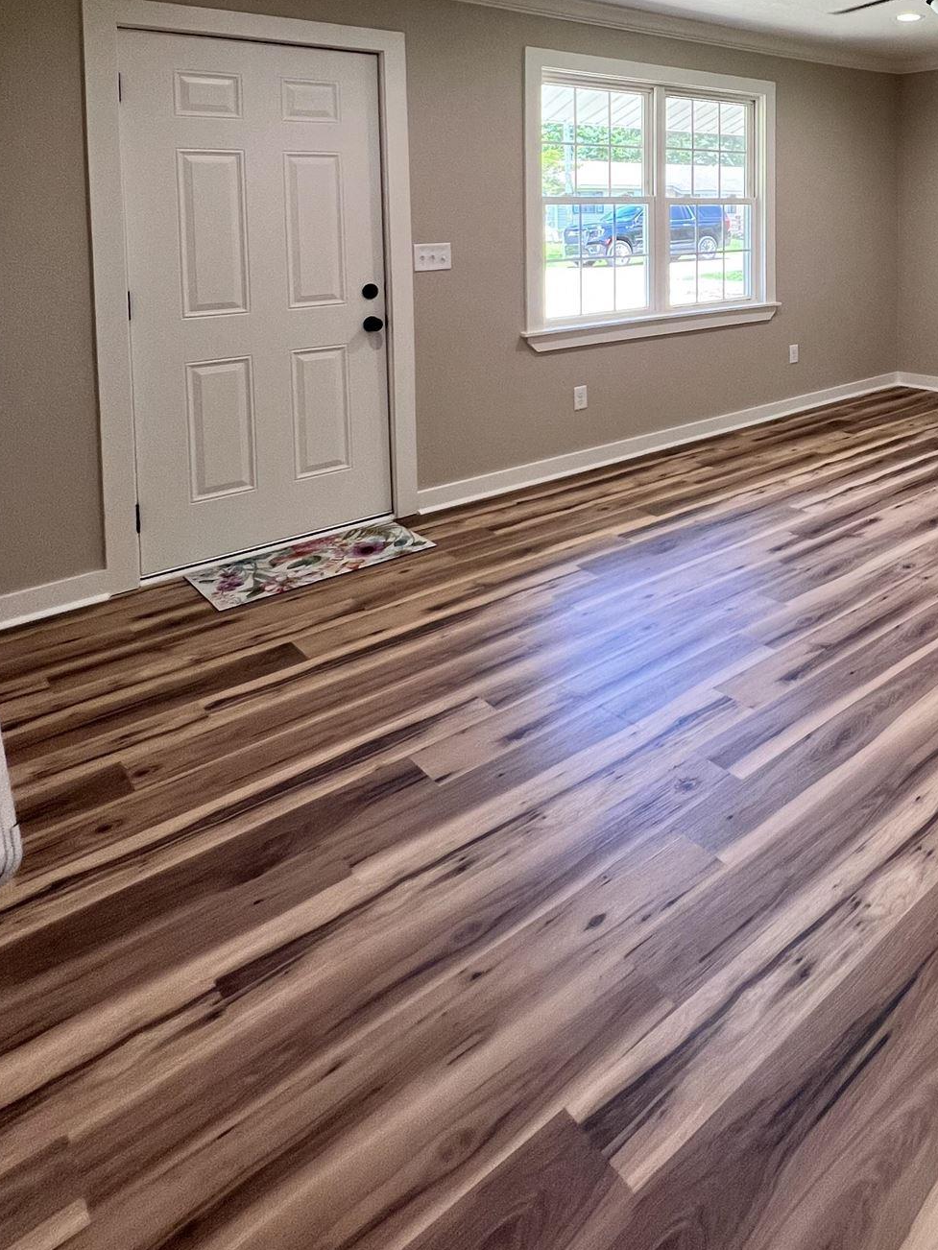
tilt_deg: -2.2
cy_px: 240
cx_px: 819
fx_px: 831
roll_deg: +0.2
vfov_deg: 66.7
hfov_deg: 52.7
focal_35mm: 23
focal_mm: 1.57
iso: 160
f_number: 1.8
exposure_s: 1/120
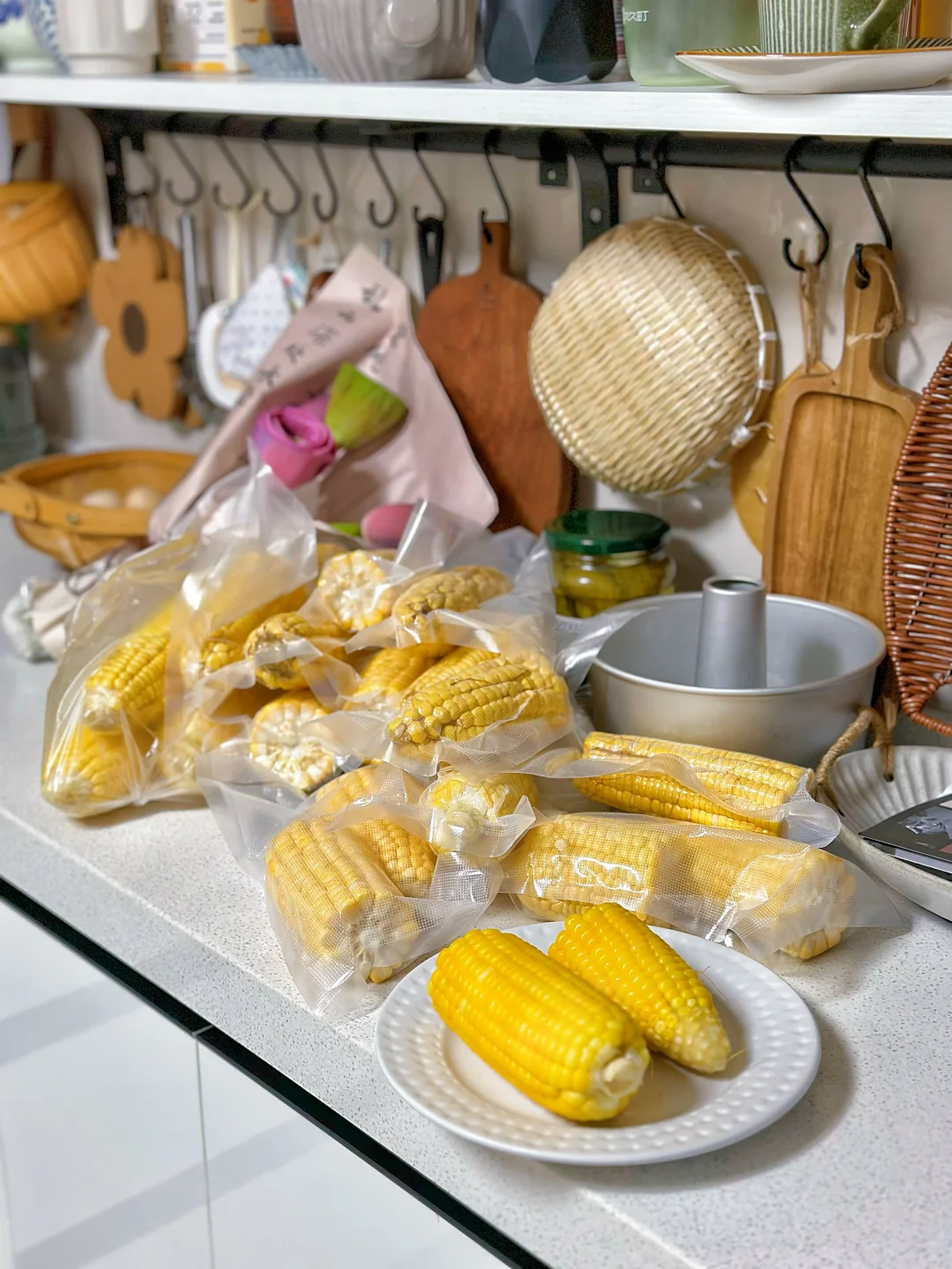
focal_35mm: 48
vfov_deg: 39.7
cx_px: 476
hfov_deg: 30.3
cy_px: 634
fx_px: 1760
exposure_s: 1/60
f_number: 1.78
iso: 160
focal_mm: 6.86
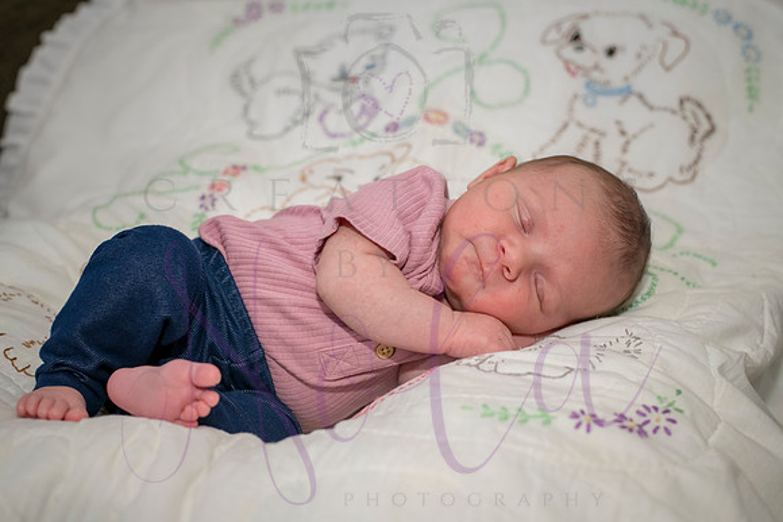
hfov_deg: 39.6
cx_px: 392
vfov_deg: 27.0
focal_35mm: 50
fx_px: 1088
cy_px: 261
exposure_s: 1/250
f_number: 4
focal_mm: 50
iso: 800
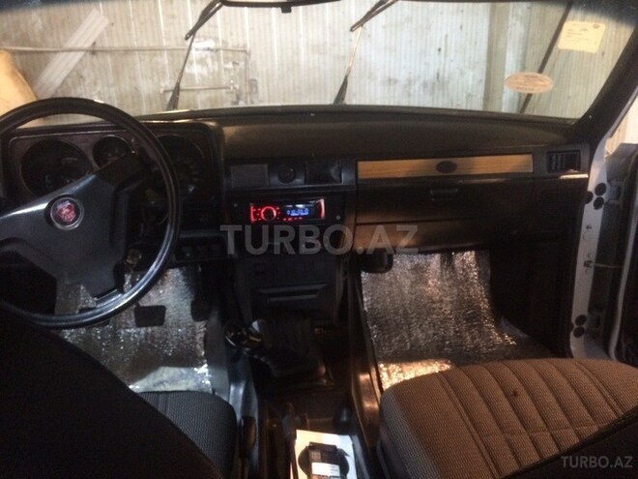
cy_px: 240
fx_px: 534
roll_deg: -1.0
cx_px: 319
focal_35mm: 29
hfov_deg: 61.7
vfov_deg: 48.2
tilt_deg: -19.5
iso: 320
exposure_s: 1/17
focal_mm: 4.15
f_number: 2.2
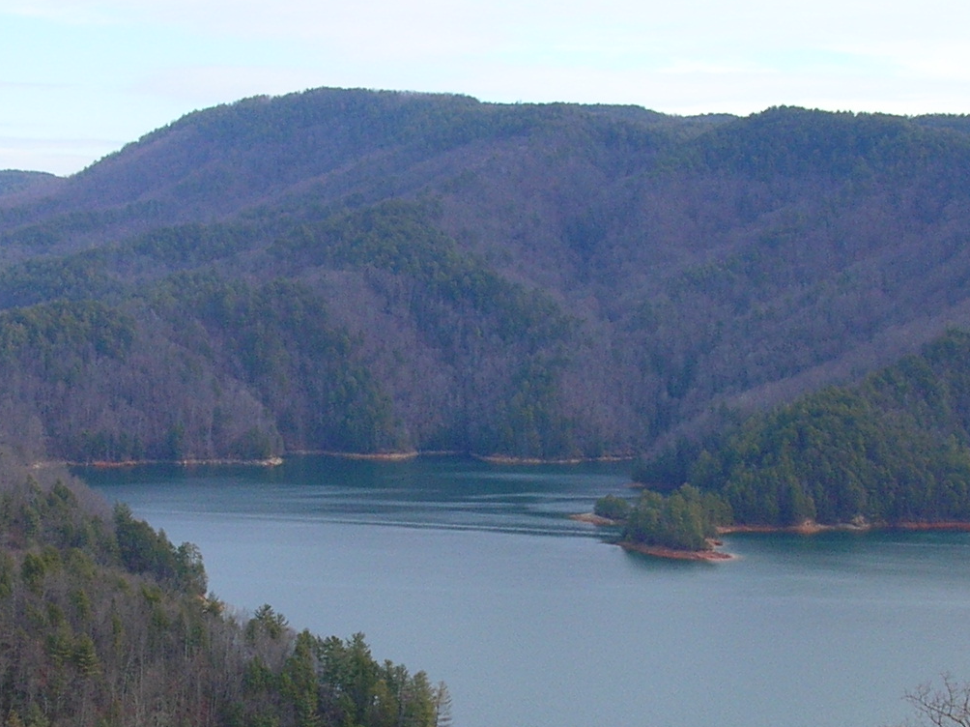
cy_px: 584
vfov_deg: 17.8
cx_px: 429
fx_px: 2297
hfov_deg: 23.8
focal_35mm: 82
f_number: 3.7
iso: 50
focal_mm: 6
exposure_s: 1/315
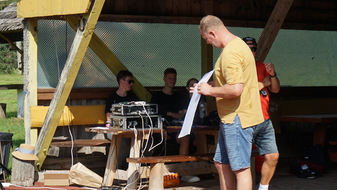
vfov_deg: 10.7
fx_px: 1010
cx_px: 199
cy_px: 92
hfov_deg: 18.9
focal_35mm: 113
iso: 100
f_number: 10
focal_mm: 70
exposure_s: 1/200
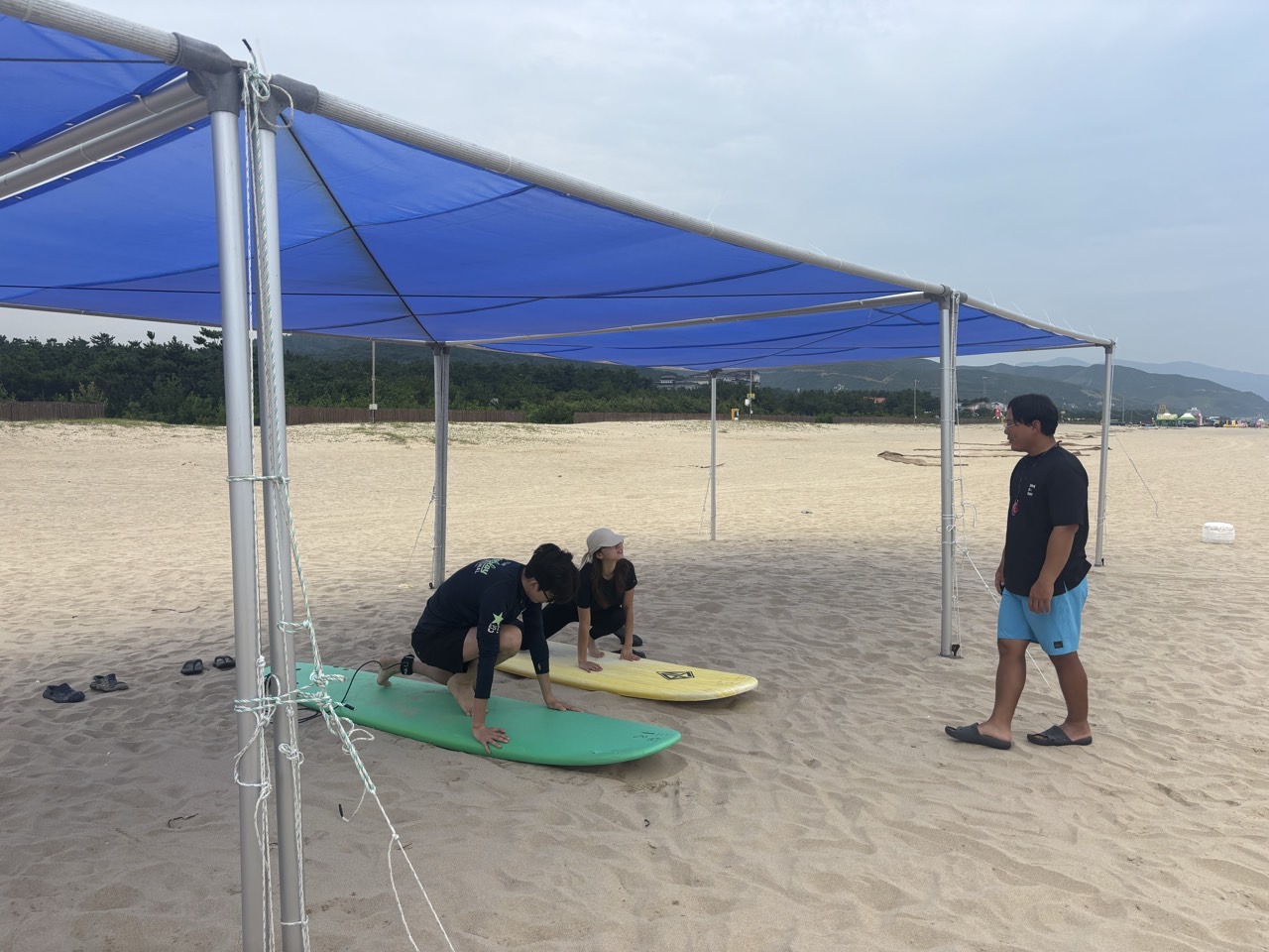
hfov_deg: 67.3
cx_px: 634
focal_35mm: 26
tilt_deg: -4.2
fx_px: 953
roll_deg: -1.0
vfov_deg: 53.1
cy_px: 476
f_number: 1.6
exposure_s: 1/3413
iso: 50
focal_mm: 5.96
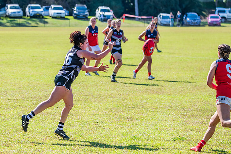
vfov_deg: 7.7
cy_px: 90
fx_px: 1148
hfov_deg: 11.5
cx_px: 95
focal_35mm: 179
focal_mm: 150
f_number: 7.1
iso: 800
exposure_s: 1/2000
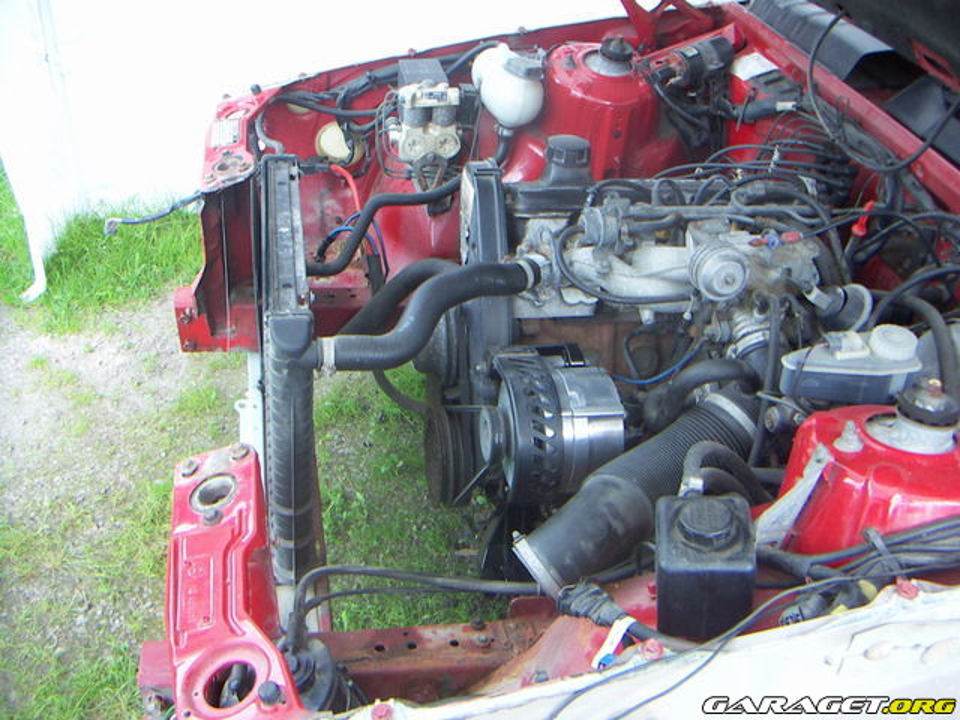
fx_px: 998
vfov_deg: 39.7
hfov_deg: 51.4
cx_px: 480
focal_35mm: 36
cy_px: 360
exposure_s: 1/50
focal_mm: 4.7
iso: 64
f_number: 2.8
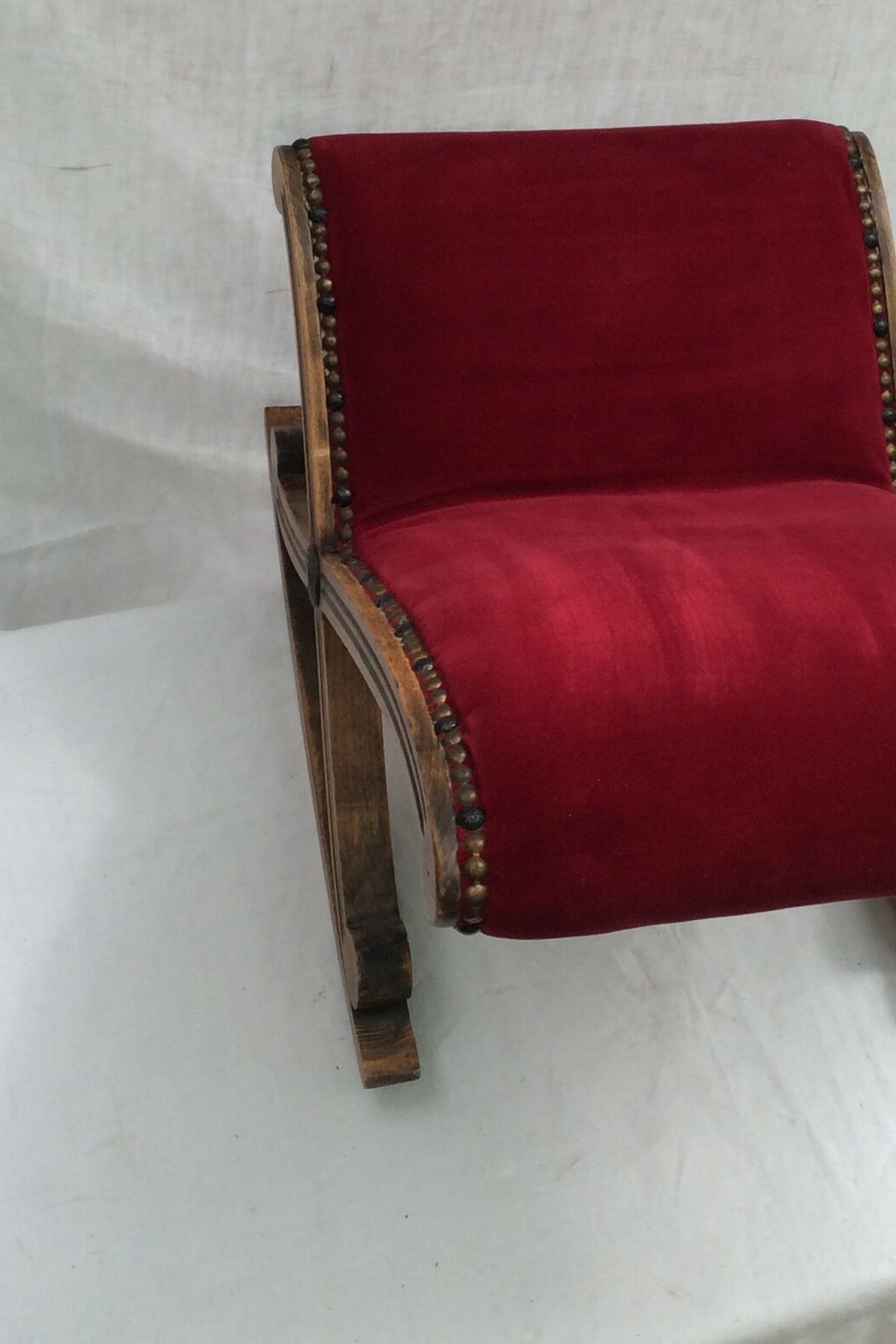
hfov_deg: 24.4
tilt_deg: -47.3
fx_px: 2053
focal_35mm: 55
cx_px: 649
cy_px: 418
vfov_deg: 35.8
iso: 32
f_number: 2.4
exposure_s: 1/215
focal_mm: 3.3
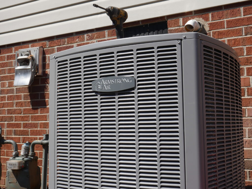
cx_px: 126
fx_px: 350
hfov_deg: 39.6
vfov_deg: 30.3
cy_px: 94
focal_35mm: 48
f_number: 10
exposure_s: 1/400
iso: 200
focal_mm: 24
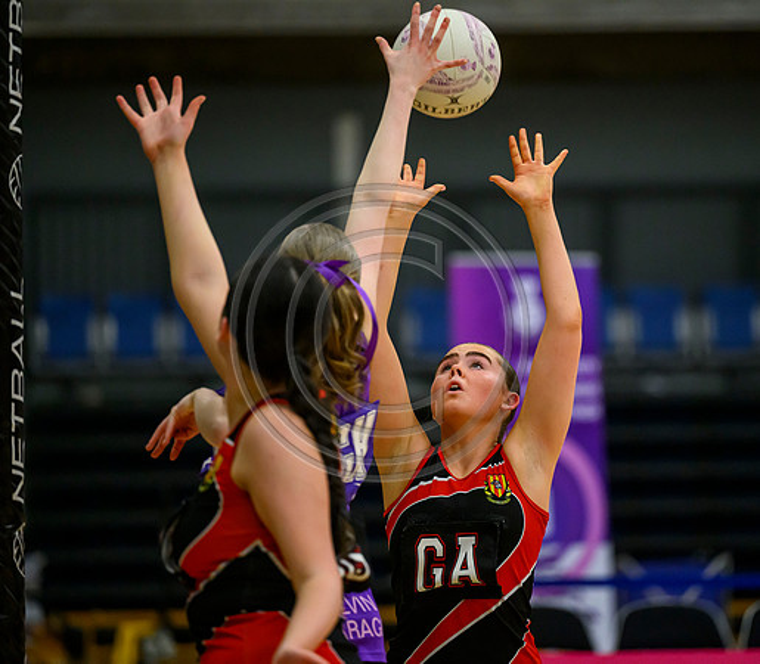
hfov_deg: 7.9
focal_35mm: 237
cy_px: 332
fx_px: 5533
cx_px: 498
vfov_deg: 6.9
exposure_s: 1/1000
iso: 5000
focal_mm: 200
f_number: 2.8
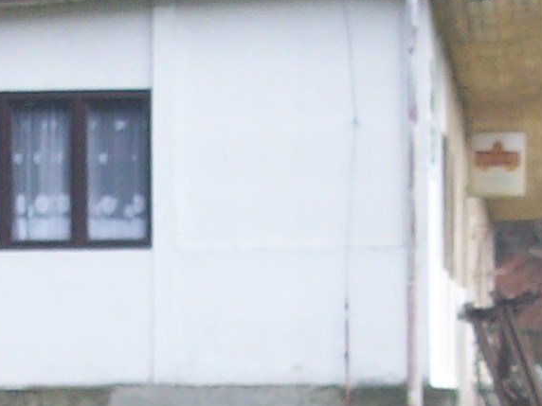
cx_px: 237
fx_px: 3053
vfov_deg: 7.6
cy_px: 463
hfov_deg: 10.1
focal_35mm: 195
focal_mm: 5.7
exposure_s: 1/107
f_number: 2.8
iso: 64
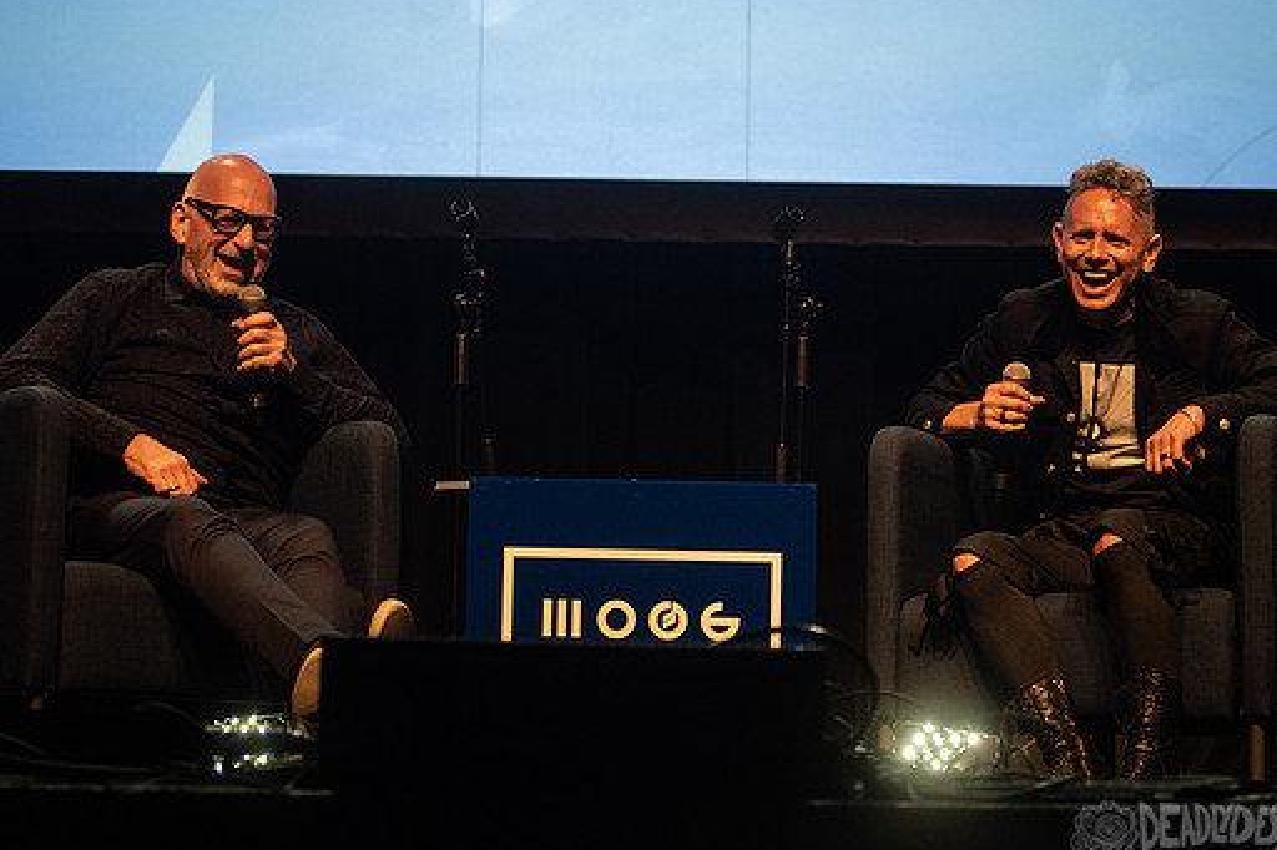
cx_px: 677
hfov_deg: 20.2
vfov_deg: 13.5
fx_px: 3581
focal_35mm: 101
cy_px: 353
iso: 3200
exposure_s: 1/500
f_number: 3.2
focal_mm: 80
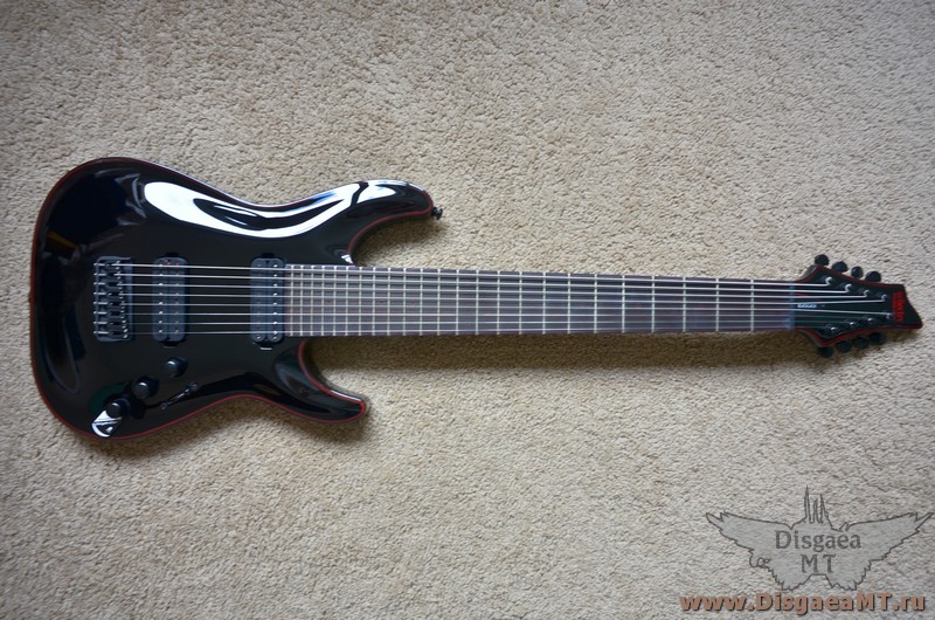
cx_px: 468
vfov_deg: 46.2
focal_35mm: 28
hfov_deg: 65.6
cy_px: 310
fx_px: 726
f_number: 4
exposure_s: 1/30
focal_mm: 18.5
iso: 100
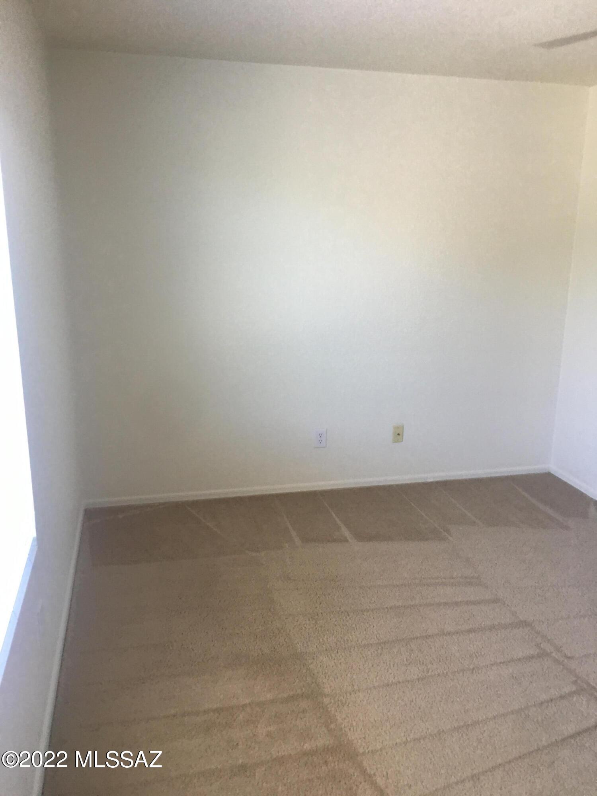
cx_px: 298
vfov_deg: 61.7
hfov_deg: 48.2
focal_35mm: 29
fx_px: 667
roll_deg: -1.2
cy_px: 398
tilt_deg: -11.2
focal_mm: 4.15
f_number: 2.2
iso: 40
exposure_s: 1/30
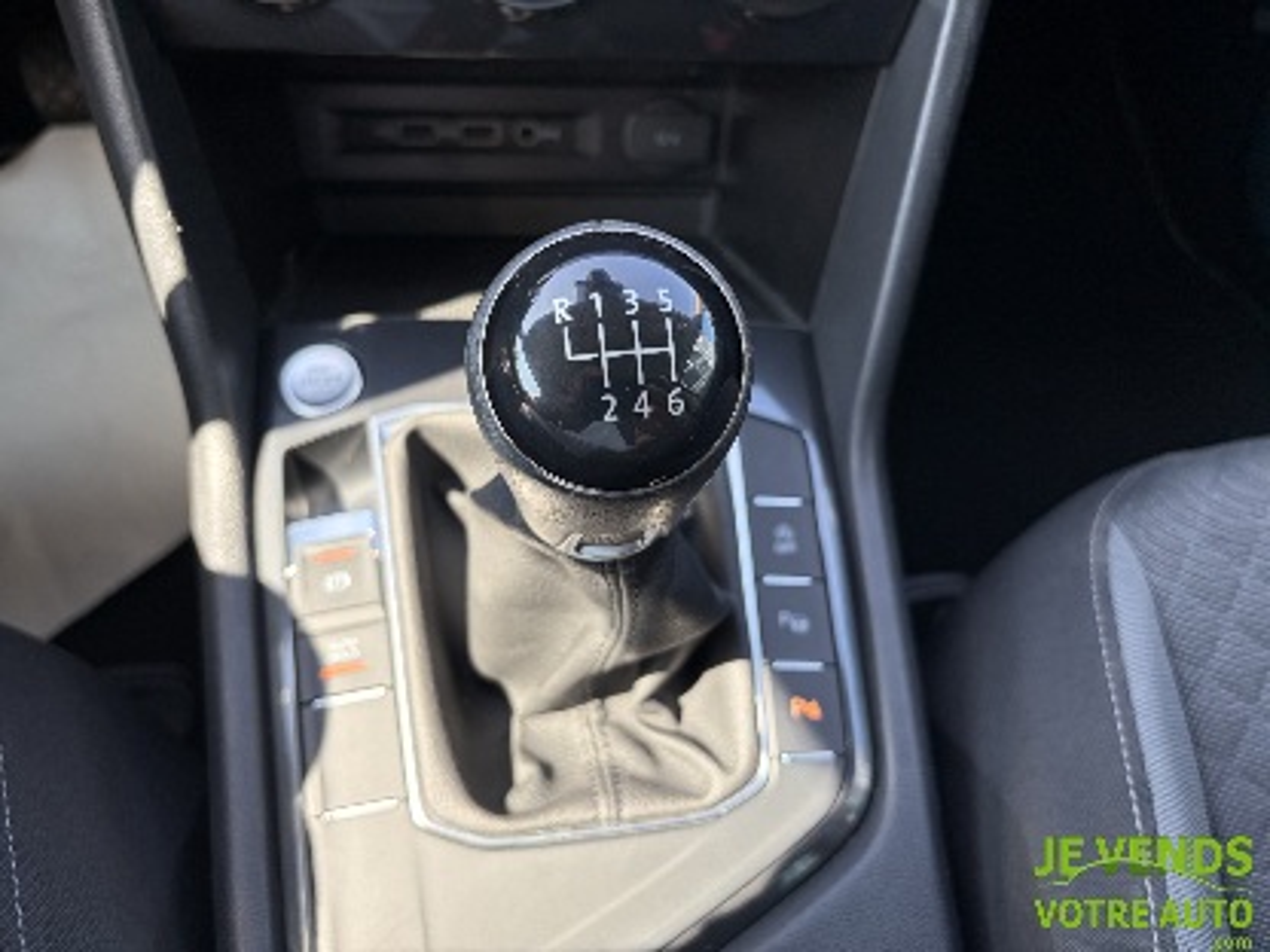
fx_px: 954
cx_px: 635
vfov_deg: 53.1
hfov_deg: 67.3
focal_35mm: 26
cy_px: 476
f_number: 1.6
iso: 100
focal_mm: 5.96
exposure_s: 1/219
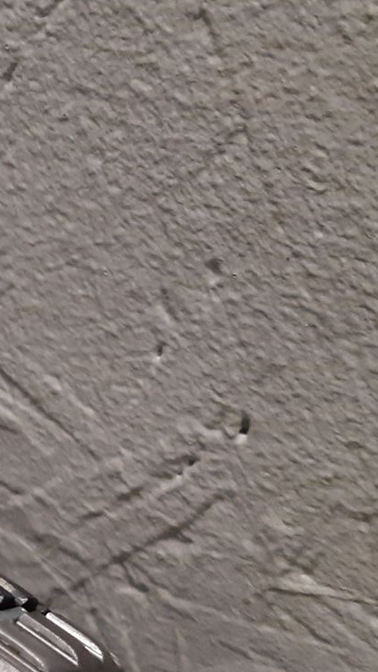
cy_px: 519
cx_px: -336
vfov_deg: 26.8
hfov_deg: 13.6
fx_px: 1391
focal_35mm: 78
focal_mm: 3.93
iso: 250
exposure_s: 1/50
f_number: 1.7
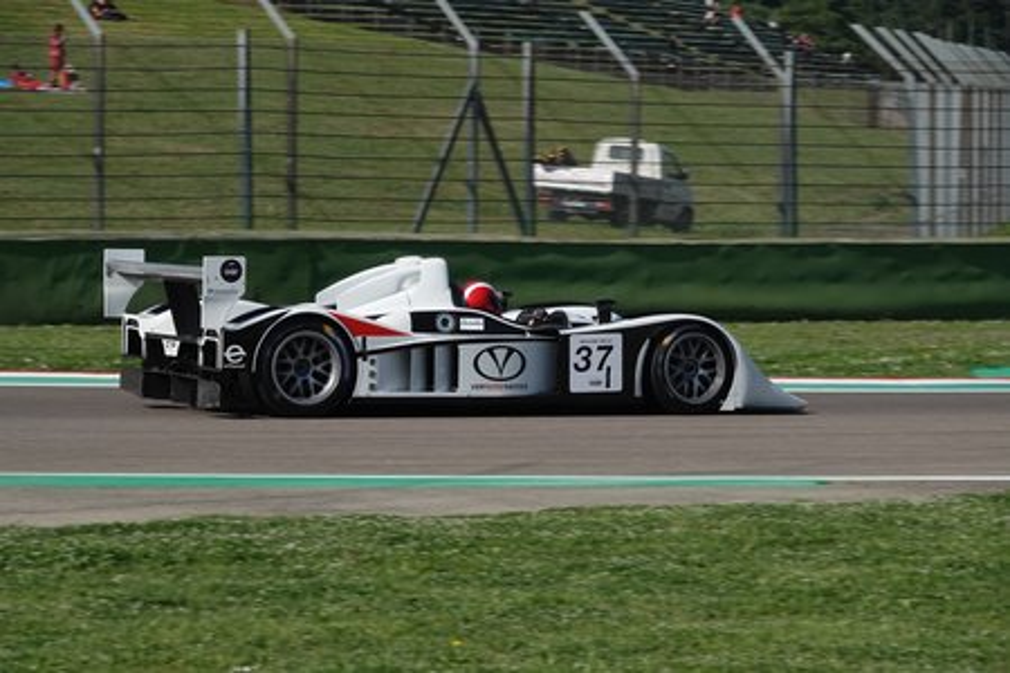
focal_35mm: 154
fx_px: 4320
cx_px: 505
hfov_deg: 13.3
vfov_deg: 8.9
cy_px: 336
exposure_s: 1/800
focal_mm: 56.39
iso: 100
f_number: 5
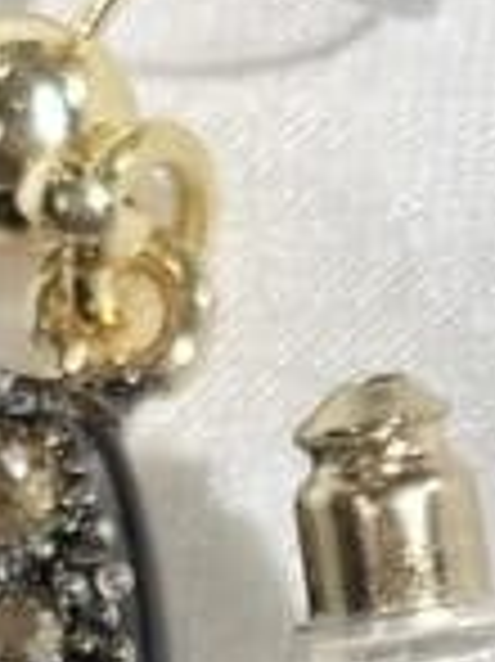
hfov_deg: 4.1
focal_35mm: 362
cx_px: 315
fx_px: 6912
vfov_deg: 5.3
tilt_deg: -72.3
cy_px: 1554
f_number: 1.6
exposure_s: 1/232
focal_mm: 5.96
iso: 32
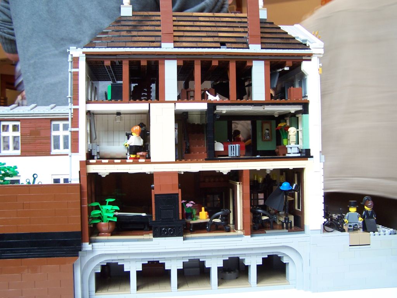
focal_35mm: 38
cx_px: 198
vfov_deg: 37.7
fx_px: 436
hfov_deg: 49.0
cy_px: 149
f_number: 2.8
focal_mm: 6.3
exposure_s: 1/8
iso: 80
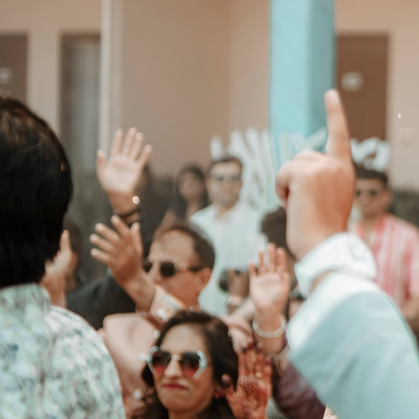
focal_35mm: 112
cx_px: 608
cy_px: 164
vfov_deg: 15.5
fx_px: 1534
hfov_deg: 14.6
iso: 80
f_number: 1.4
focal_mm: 35
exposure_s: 1/1000
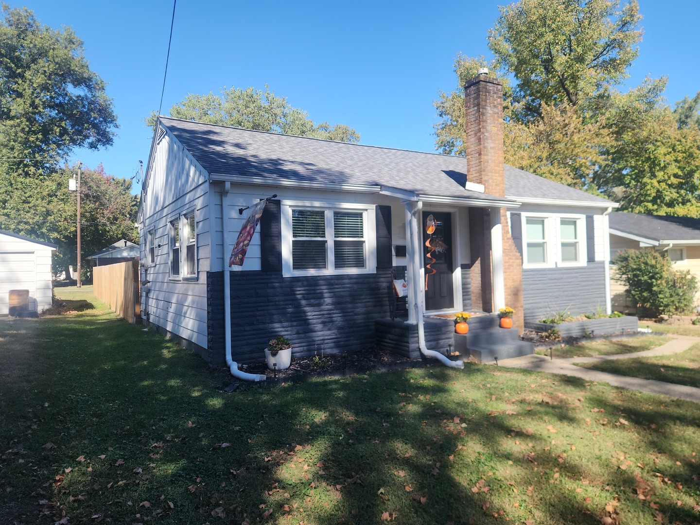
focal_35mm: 23
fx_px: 465
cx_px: 350
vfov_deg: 58.9
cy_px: 262
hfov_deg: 73.9
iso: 20
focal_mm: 5.4
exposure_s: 1/758
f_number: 1.8
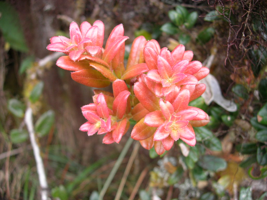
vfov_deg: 37.7
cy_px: 100
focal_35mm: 38
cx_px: 134
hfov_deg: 49.0
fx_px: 293
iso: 64
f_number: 2.8
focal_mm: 7.8
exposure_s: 1/32.6
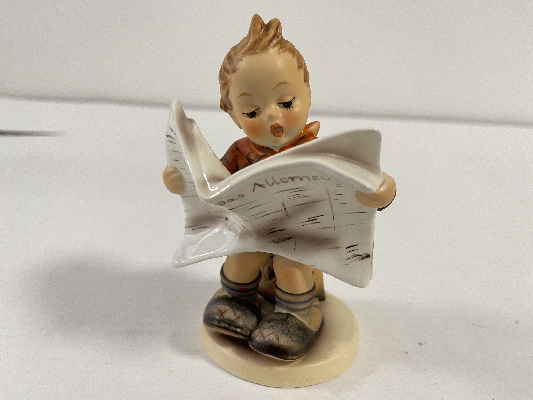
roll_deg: -4.5
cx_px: 266
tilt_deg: -19.2
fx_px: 385
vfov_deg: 54.9
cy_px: 200
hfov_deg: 69.4
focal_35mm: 25
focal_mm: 5.1
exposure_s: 1/50
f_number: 1.6
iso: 100
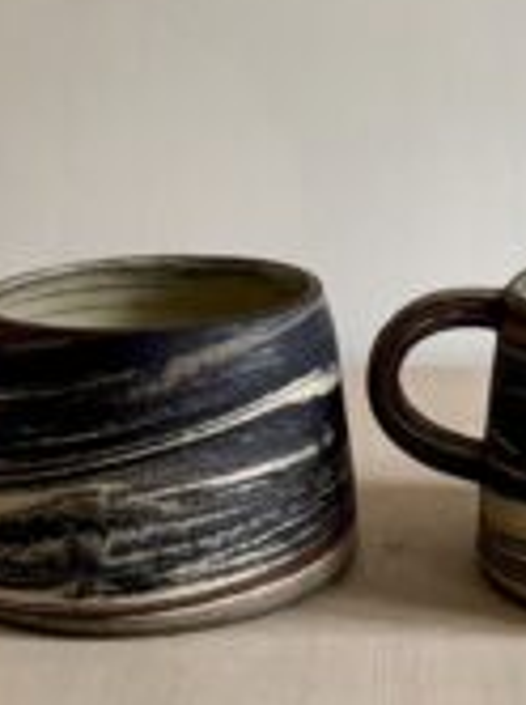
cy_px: 378
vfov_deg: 33.3
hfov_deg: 24.9
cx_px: 394
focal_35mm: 58
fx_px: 1178
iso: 400
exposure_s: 1/60
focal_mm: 6.76
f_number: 1.78
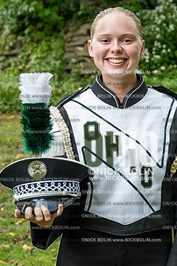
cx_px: 121
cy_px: 156
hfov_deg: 16.4
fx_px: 613
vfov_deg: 24.5
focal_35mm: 83
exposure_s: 1/640
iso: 1000
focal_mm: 56
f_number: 5.6
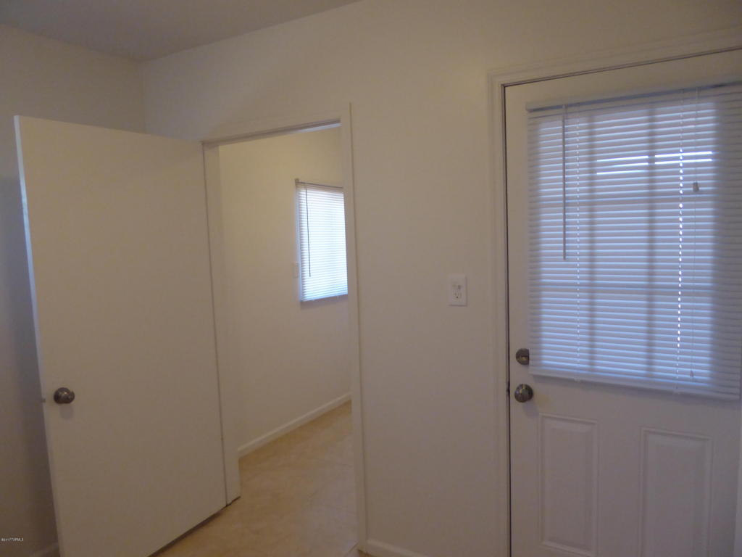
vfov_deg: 56.8
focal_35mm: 24
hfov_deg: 71.6
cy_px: 278
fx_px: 514
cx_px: 371
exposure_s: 1/60
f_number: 3.3
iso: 320
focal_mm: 4.3
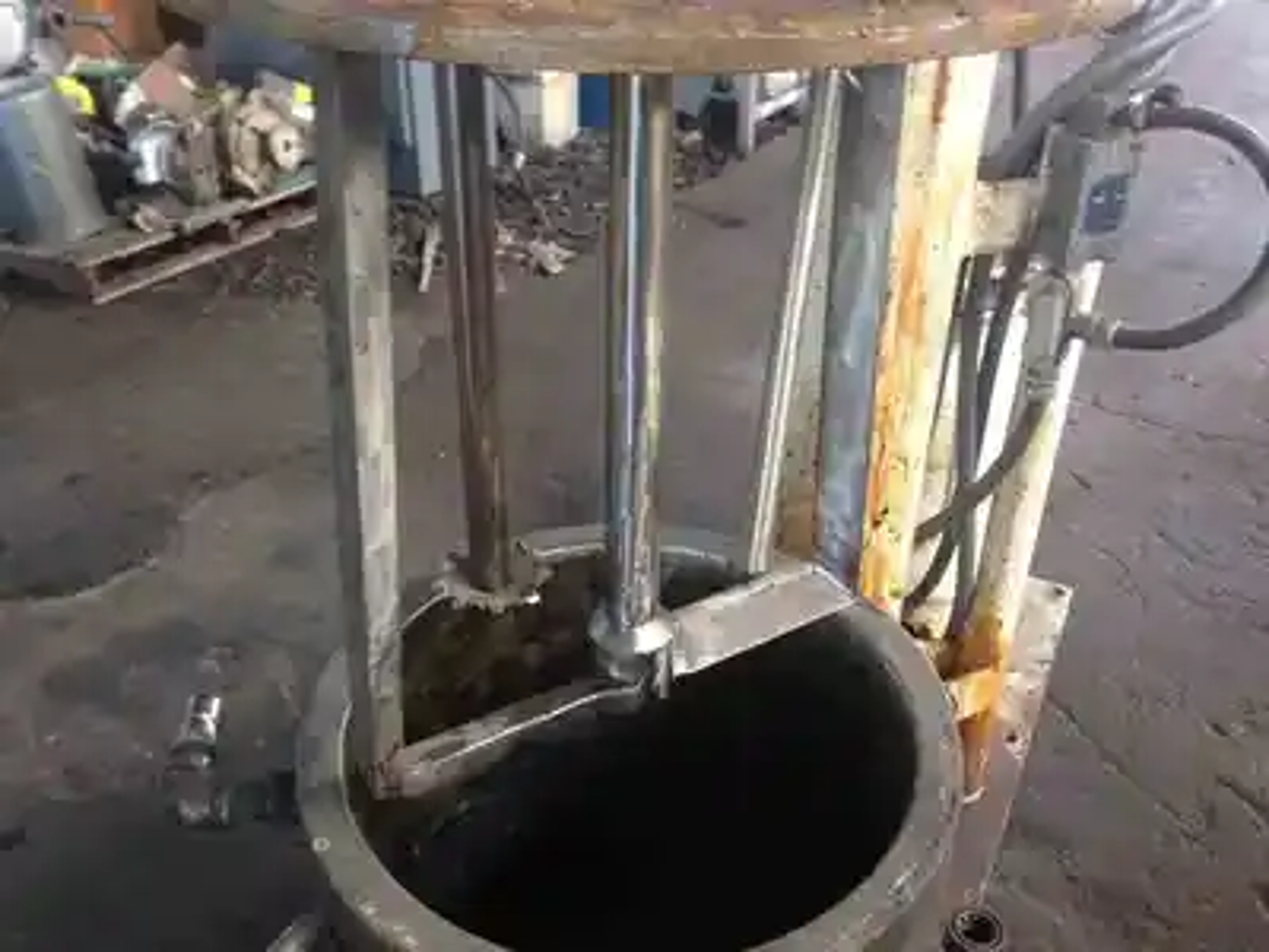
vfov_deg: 42.9
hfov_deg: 55.4
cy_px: 476
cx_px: 634
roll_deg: -0.1
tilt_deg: -30.2
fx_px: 1210
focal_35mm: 33
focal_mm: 4.12
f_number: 2.4
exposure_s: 1/20
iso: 125
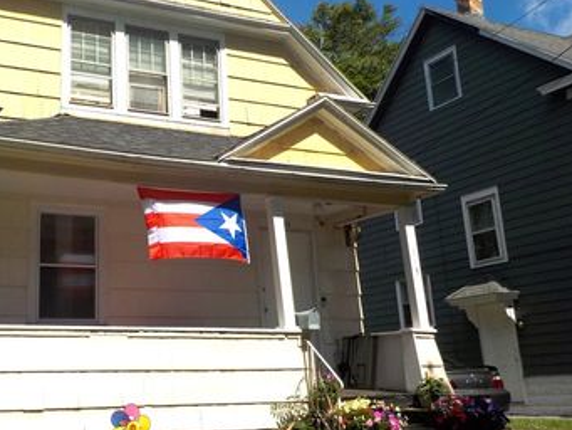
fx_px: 727
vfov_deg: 32.8
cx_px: 174
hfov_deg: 42.1
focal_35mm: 44
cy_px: 170
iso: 125
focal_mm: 4.1
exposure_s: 1/640
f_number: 6.6
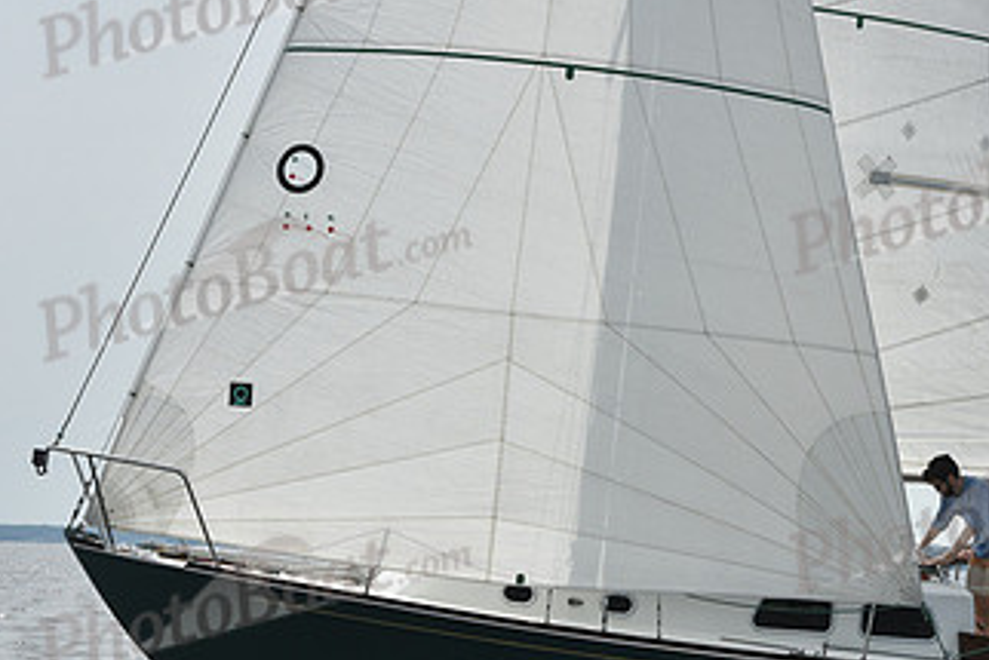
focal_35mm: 126
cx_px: 633
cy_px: 398
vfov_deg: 10.9
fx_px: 3463
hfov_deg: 16.2
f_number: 10
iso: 320
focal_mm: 70
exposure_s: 1/1250
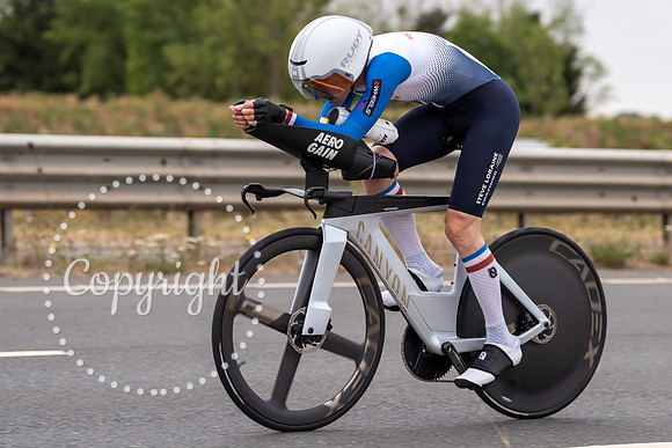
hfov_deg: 15.1
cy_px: 171
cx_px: 407
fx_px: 2539
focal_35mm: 136
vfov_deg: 10.1
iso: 100
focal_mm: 97
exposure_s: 1/800
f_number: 3.2
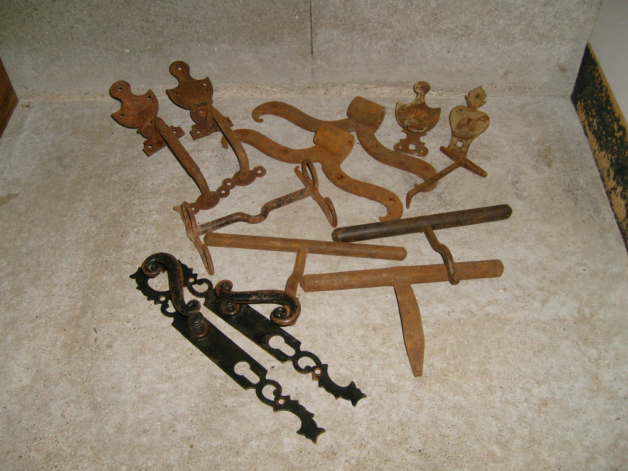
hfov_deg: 52.6
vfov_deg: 40.7
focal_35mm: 35
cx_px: 314
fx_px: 635
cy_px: 236
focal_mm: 5.8
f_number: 2.8
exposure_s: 1/45
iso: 100
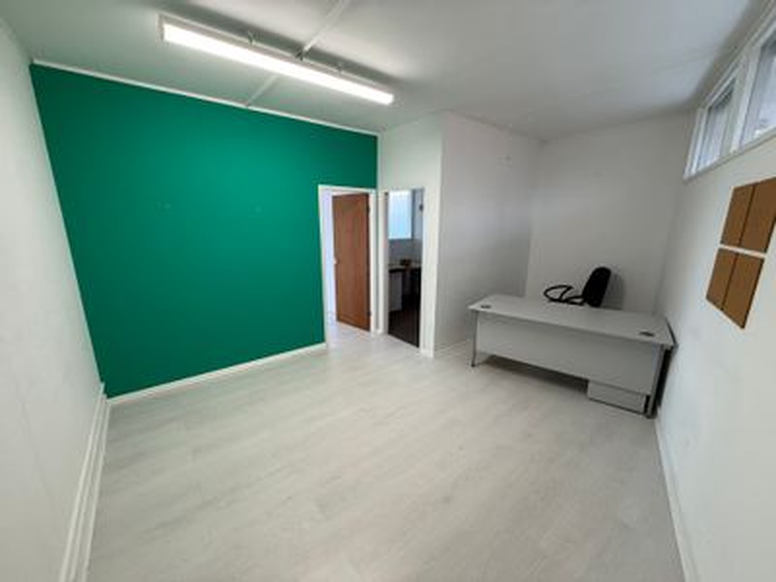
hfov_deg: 102.1
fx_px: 314
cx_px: 388
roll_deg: -0.2
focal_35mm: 14
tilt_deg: -12.2
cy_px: 291
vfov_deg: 85.7
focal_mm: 2.22
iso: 100
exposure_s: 1/100
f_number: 2.2
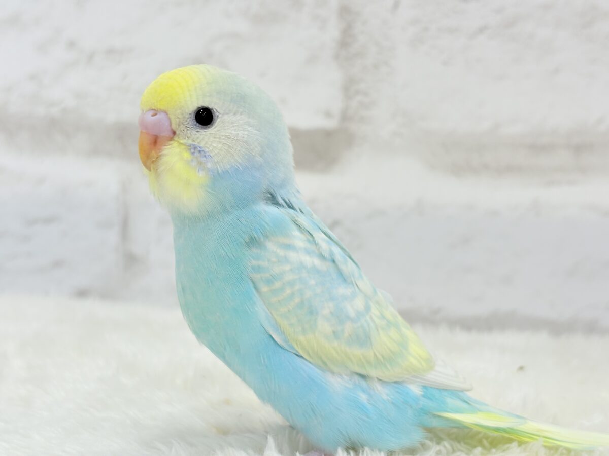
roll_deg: -0.5
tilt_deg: -4.3
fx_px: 915
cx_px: 304
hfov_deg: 36.8
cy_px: 228
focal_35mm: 52
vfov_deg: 28.0
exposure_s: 1/100
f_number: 1.6
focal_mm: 5.96
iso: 64
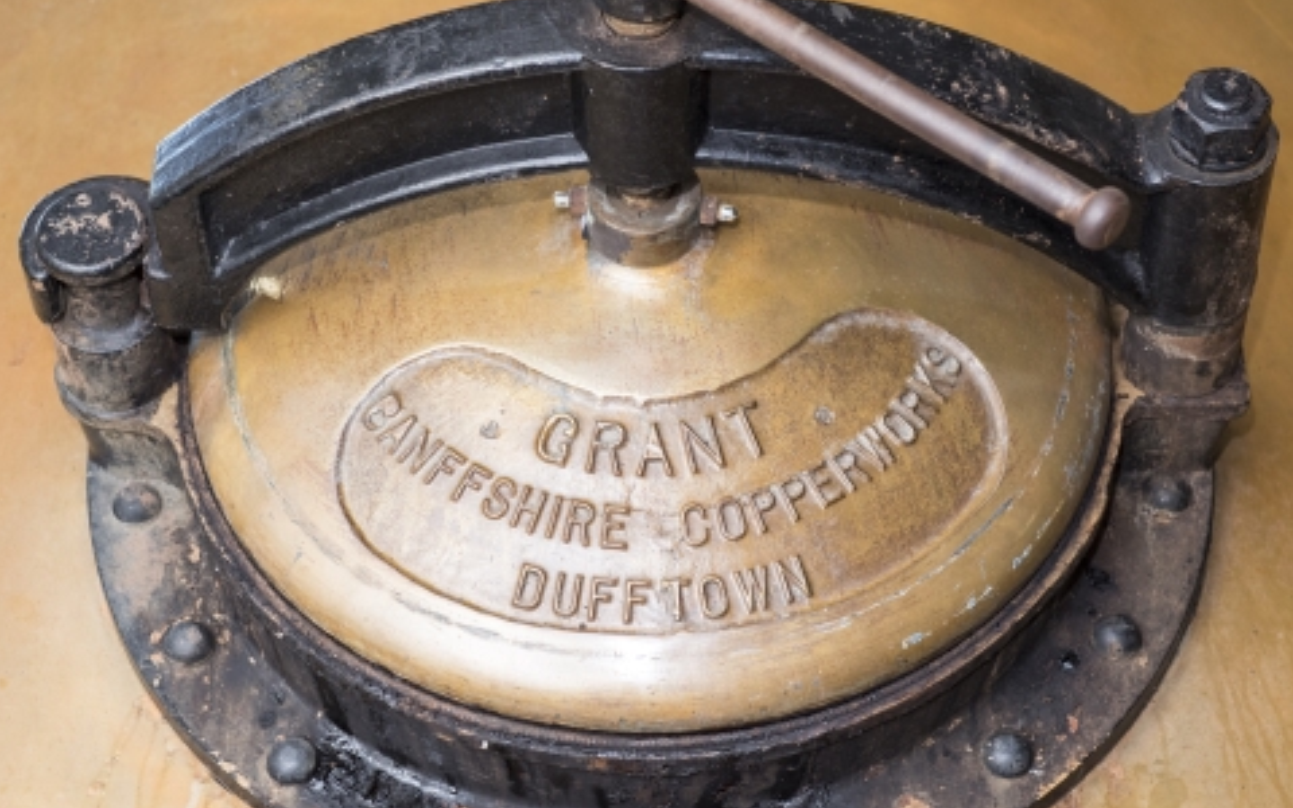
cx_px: 474
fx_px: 3665
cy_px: 400
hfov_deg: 20.0
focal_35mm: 104
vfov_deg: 12.6
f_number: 4.5
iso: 800
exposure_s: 1/200
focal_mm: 70
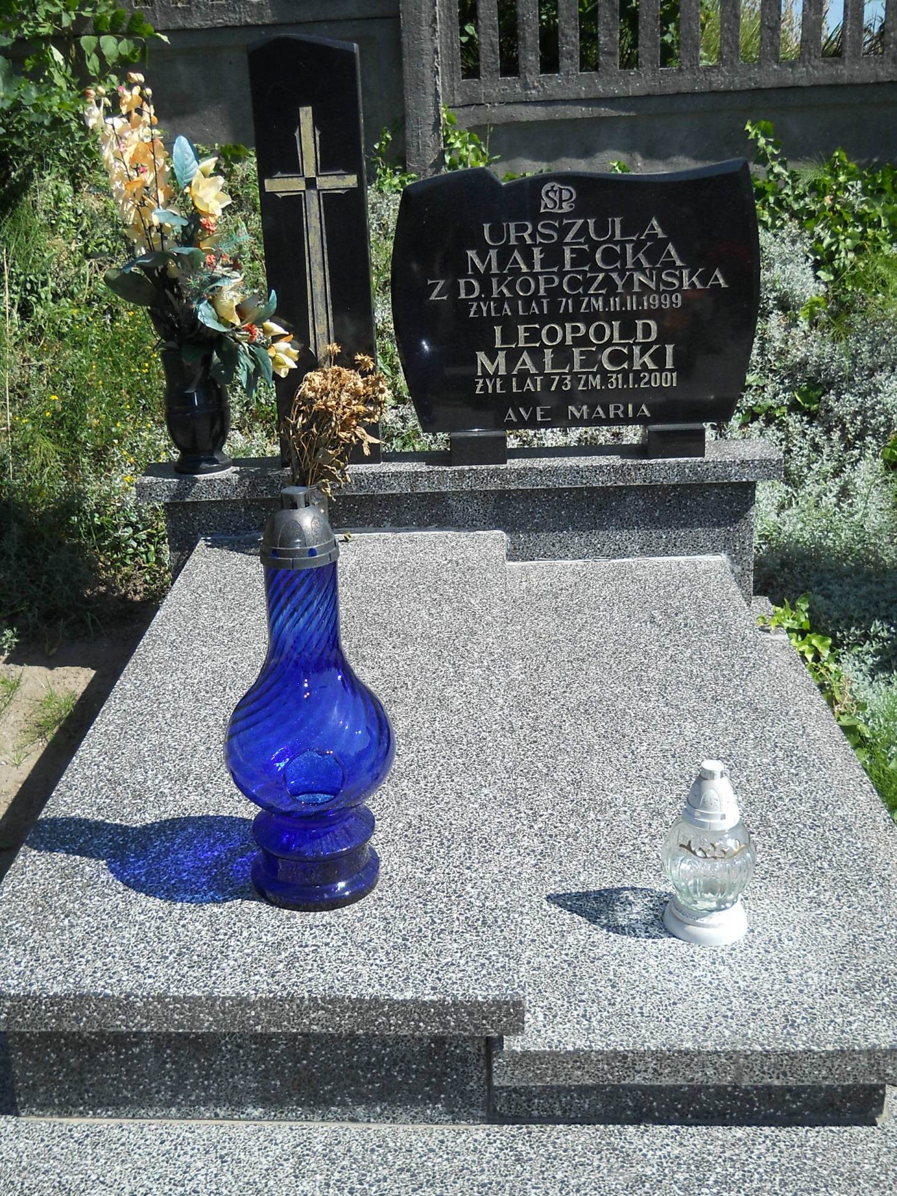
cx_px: 448
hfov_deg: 35.1
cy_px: 598
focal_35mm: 41
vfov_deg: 45.8
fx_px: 1417
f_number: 5.5
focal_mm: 6.72
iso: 80
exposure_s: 1/250
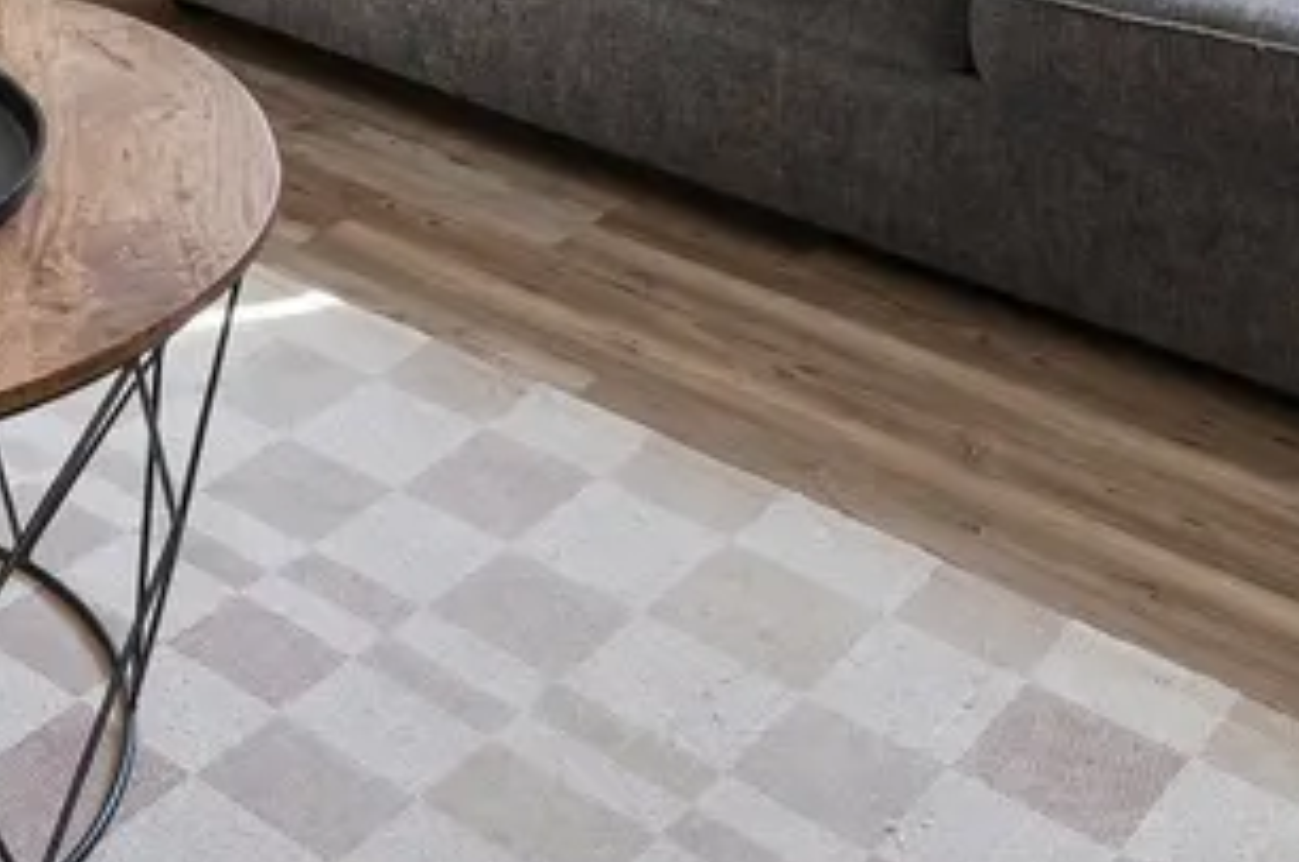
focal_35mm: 69
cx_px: 210
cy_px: -841
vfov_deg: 15.7
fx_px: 2486
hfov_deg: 28.5
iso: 400
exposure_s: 1/30
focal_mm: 13
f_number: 8
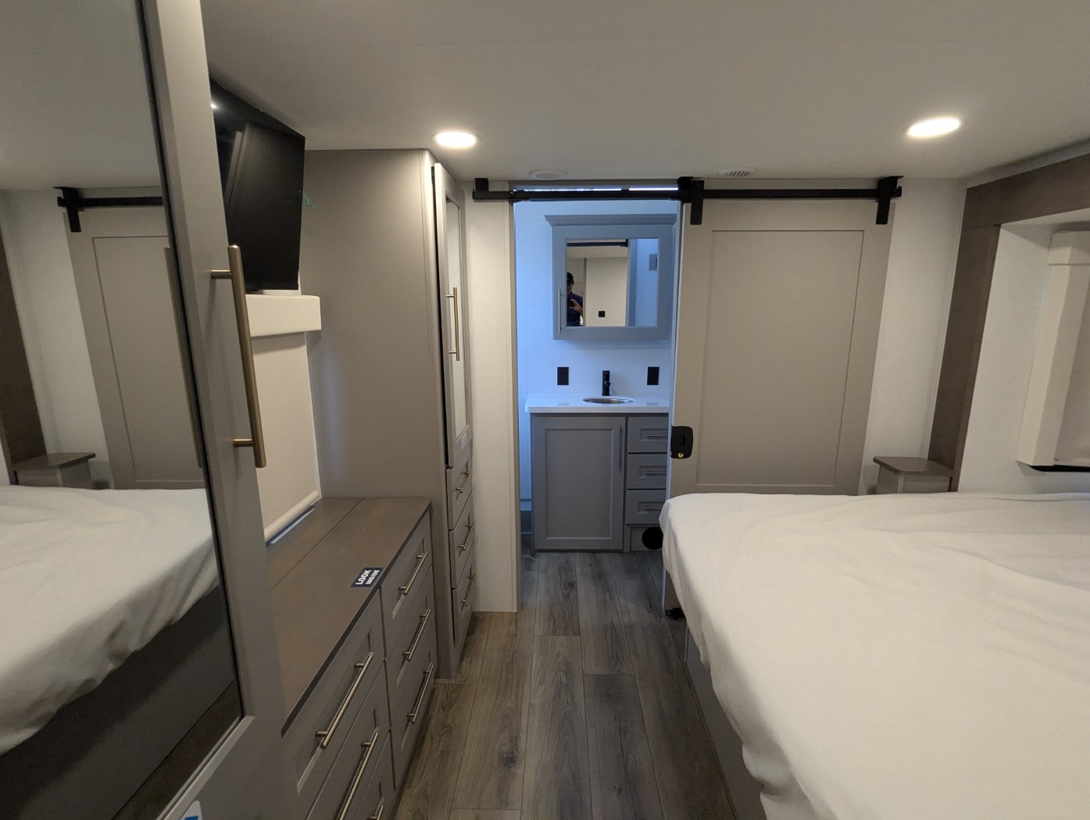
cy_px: 410
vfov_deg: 78.2
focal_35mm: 16
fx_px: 504
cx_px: 545
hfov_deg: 94.4
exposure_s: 1/162
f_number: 2.2
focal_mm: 2.35
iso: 559
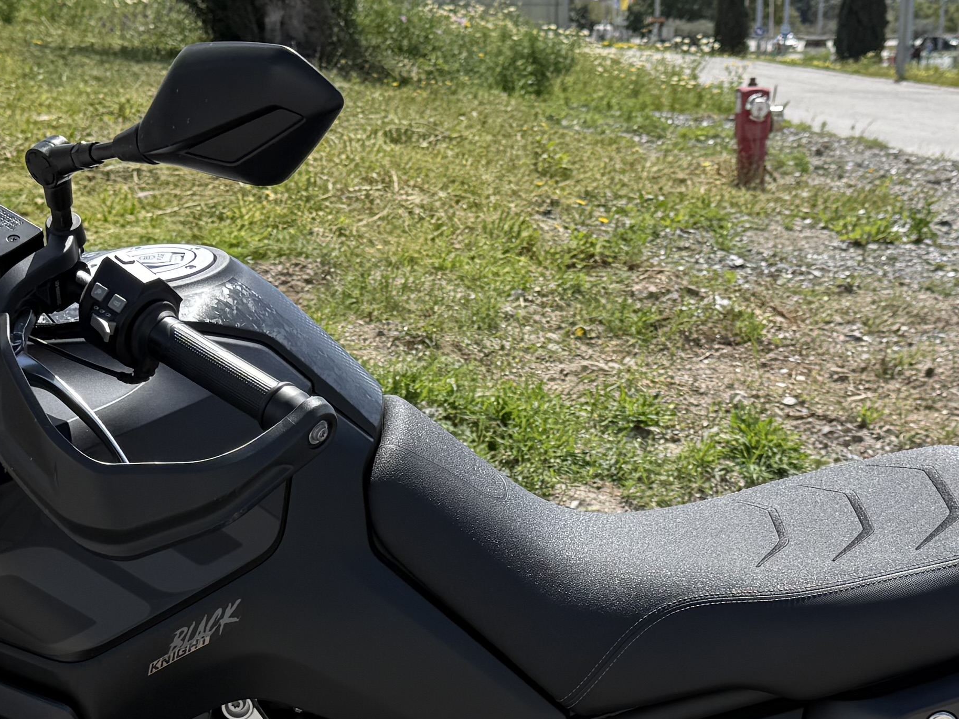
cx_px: 485
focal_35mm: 75
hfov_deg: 26.0
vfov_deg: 19.4
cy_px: 611
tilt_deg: -14.9
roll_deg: -0.2
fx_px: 2078
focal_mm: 6.76
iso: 80
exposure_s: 1/3759
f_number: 1.78
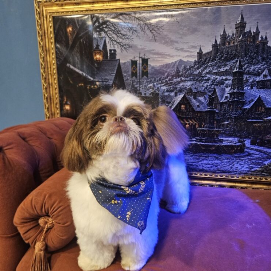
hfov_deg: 57.3
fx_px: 248
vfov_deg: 57.1
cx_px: 135
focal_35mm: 28
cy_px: 152
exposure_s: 1/60
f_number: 1.8
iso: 800
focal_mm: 5.4
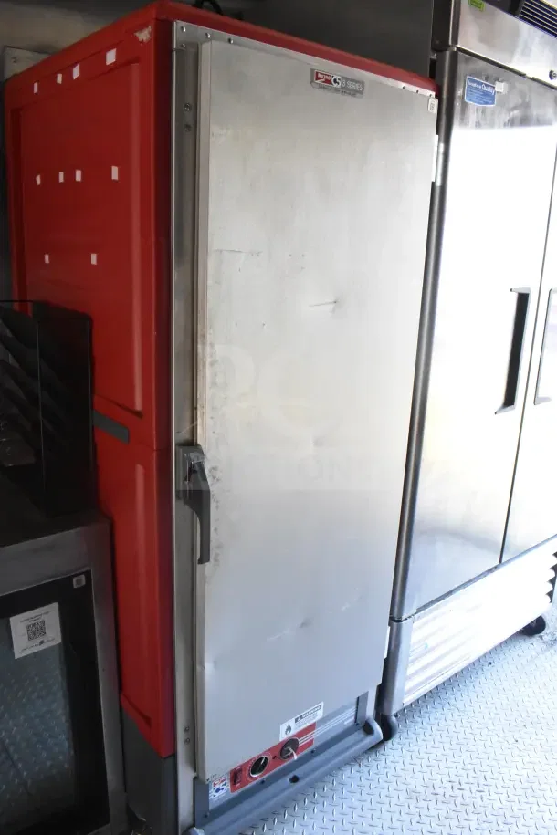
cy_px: 418
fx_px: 627
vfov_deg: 67.4
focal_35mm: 27
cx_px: 278
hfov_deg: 47.9
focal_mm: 18
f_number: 6.3
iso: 6400
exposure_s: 1/160
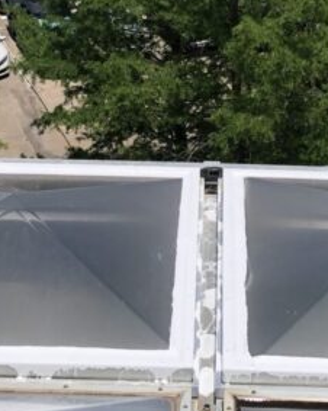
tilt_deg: -24.4
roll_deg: -1.5
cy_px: 60
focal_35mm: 99
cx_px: 203
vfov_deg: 19.1
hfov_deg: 15.5
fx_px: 1203
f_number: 1.8
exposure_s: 1/2667
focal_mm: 4
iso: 20
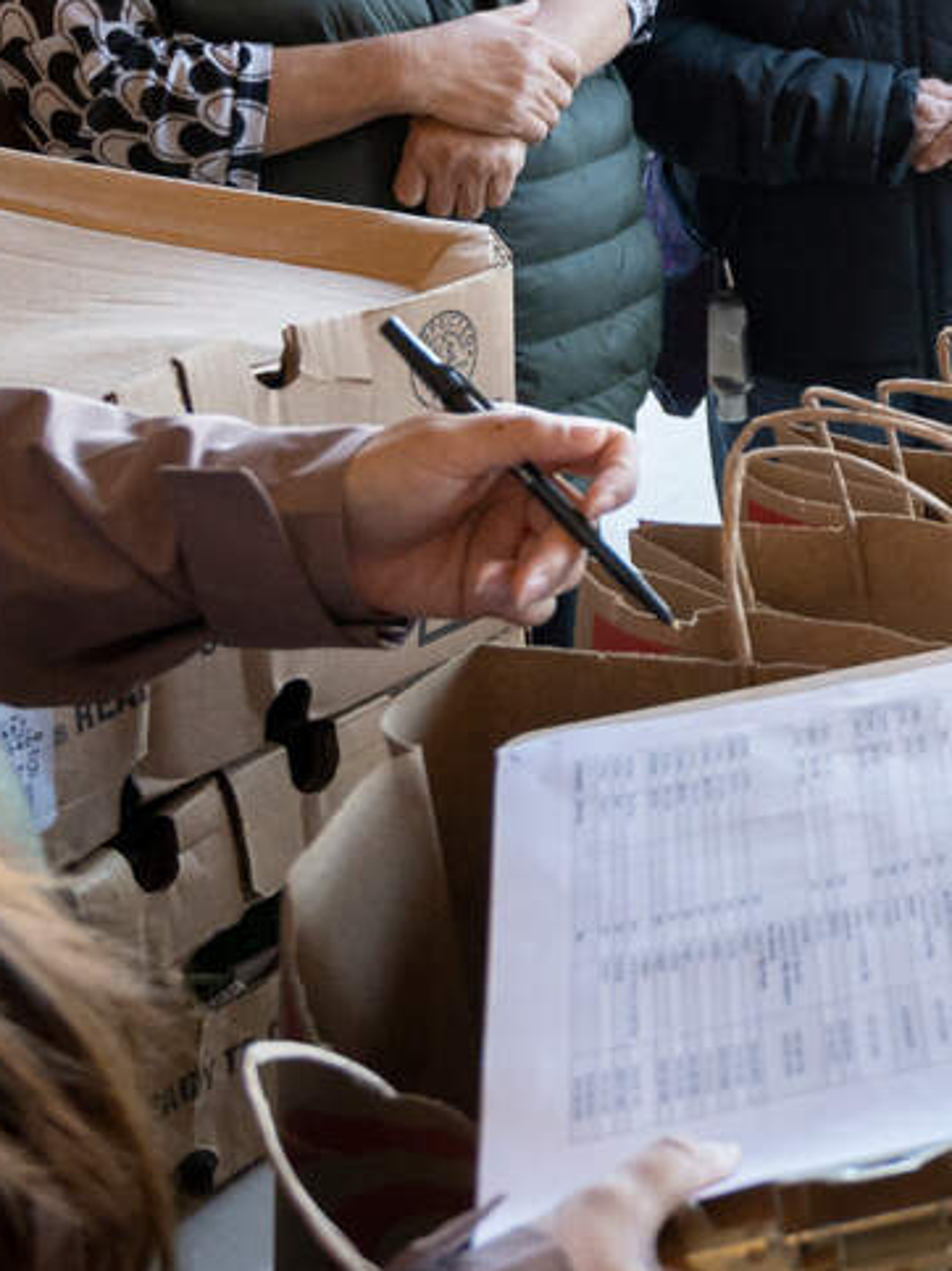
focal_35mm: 86
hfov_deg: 16.0
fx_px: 3155
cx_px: 1331
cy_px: 289
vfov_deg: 22.5
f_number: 4
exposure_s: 1/250
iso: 800
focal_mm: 24
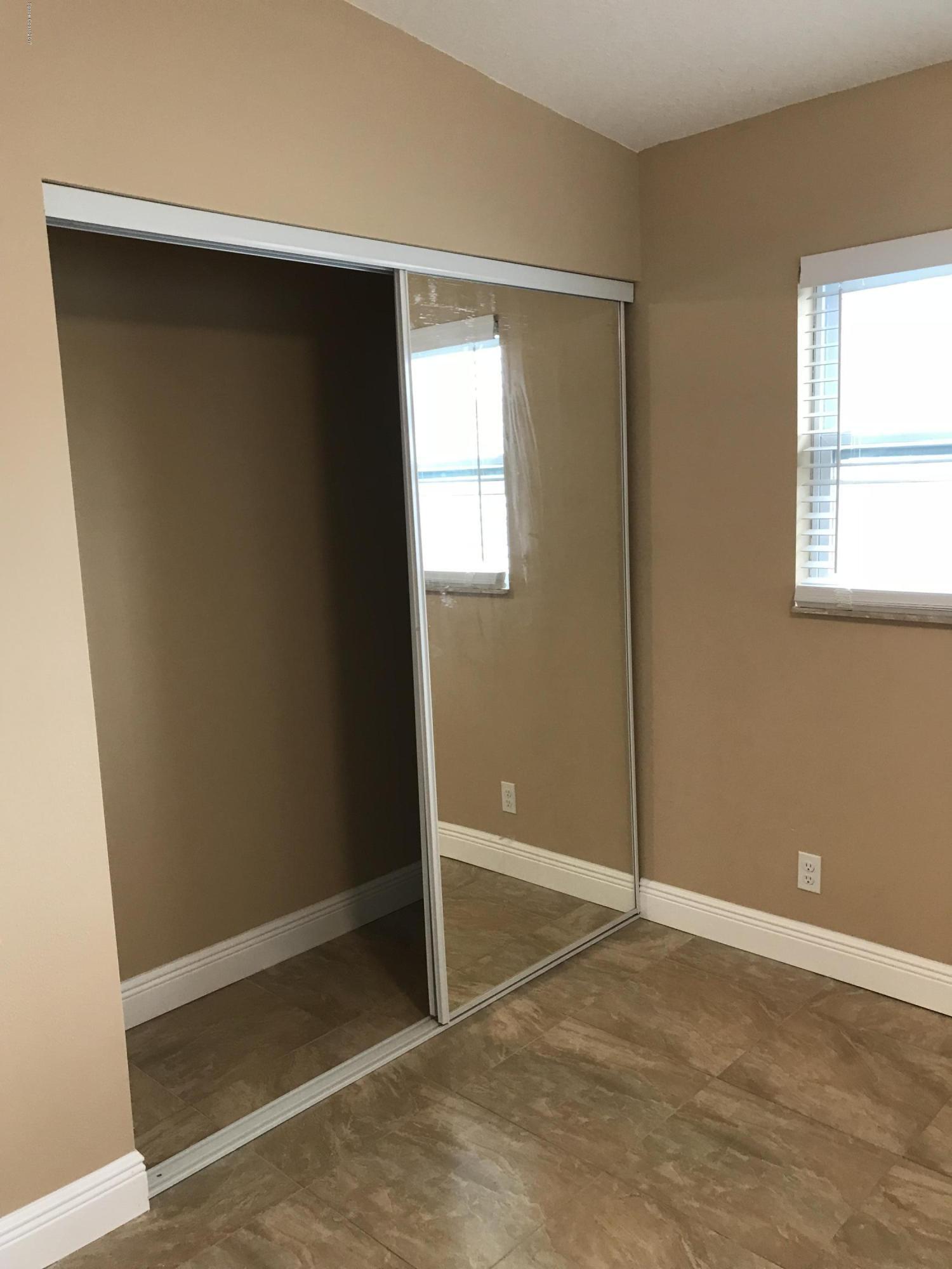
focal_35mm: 28
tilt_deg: -6.6
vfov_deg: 63.4
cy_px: 634
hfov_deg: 49.7
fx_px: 1027
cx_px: 476
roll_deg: +2.8
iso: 40
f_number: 1.8
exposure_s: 1/20
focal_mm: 3.99
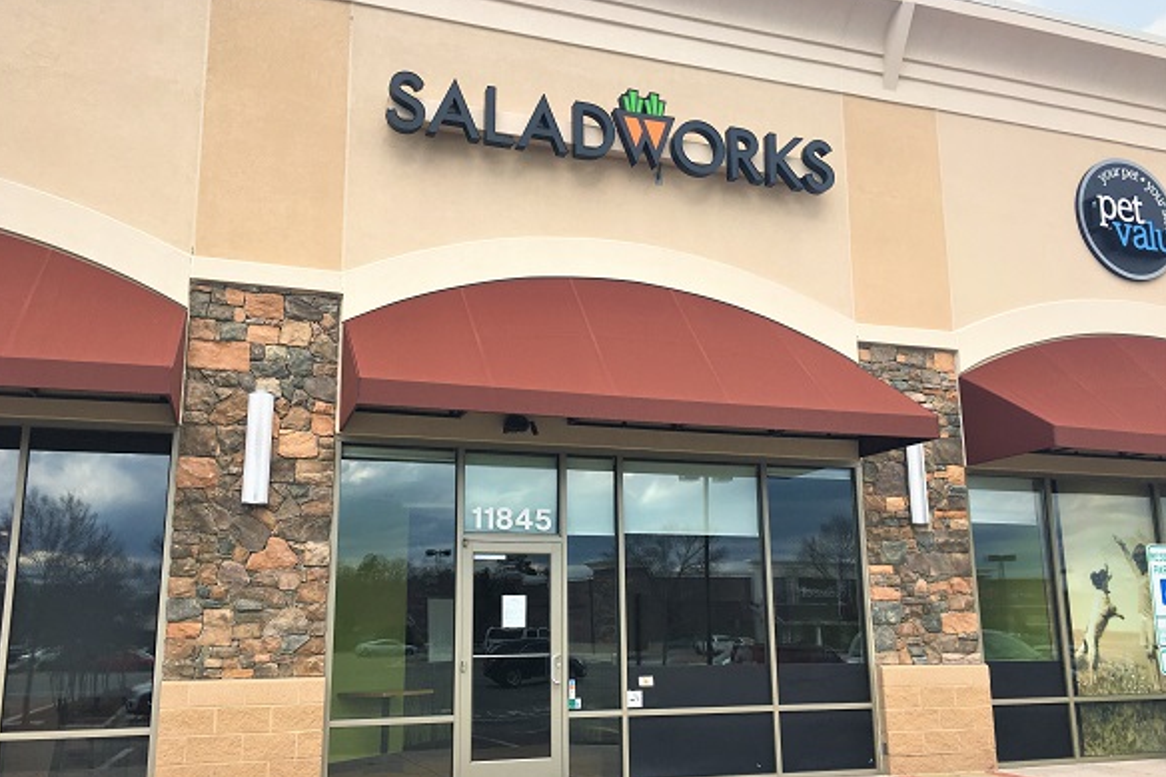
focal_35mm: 31
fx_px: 1004
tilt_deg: +12.1
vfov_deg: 42.3
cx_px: 571
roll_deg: +1.3
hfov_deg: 60.3
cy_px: 423
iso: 25
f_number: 2.2
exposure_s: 1/739
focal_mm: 4.15
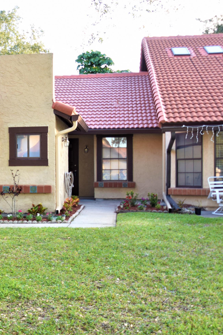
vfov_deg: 36.2
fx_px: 511
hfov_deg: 23.5
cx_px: -3
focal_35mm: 55
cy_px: 165
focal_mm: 24
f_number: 5.6
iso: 400
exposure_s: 1/125
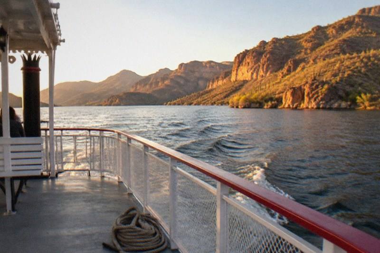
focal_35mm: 70
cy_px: 126
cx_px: 190
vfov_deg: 19.4
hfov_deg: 28.8
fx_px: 739
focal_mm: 70
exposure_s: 1/1000
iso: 400
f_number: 5
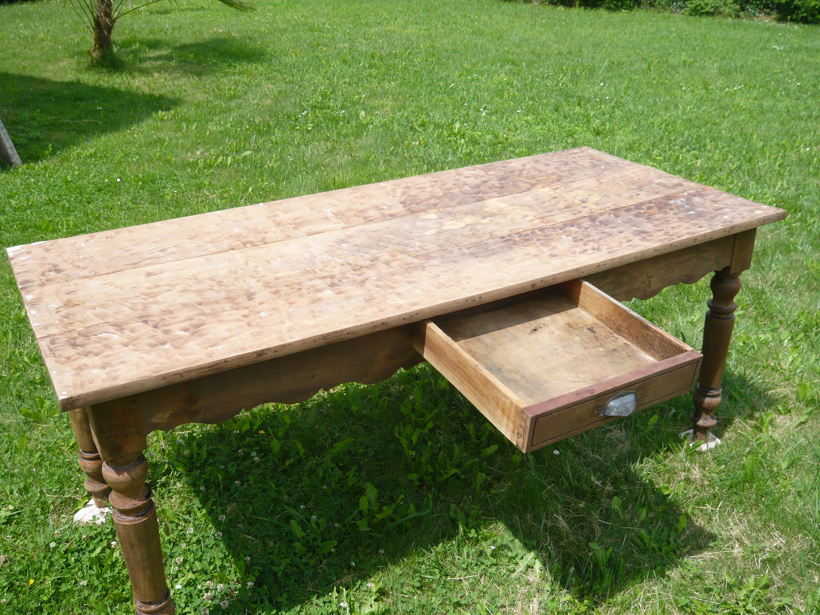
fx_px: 805
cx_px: 410
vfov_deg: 41.8
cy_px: 308
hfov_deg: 54.0
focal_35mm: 34
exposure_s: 1/160
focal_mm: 5.5
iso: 100
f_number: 9
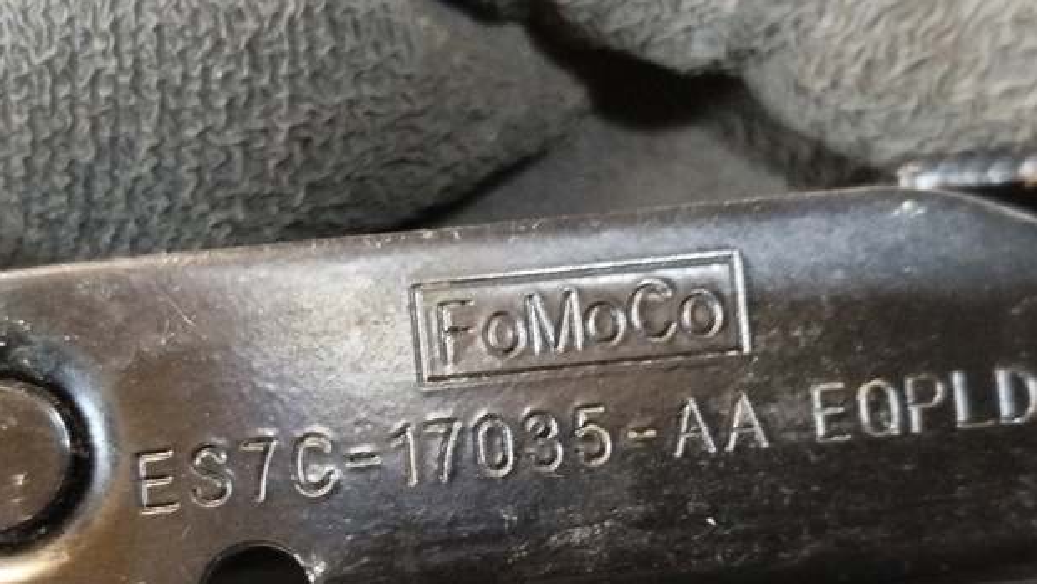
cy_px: 400
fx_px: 1485
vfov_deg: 22.1
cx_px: 530
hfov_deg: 38.5
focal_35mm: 54
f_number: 1.7
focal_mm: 5.31
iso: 1000
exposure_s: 1/17
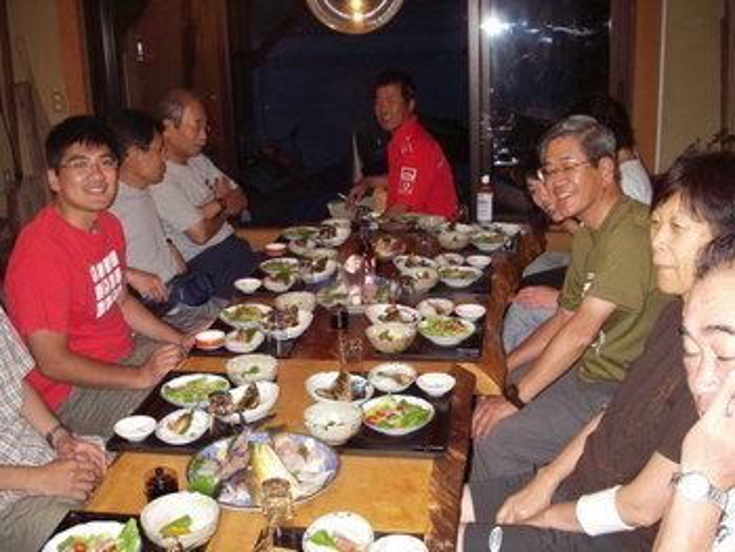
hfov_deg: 48.9
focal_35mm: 38
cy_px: 276
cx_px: 368
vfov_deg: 37.8
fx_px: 807
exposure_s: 1/40
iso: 250
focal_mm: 6.3
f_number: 3.3
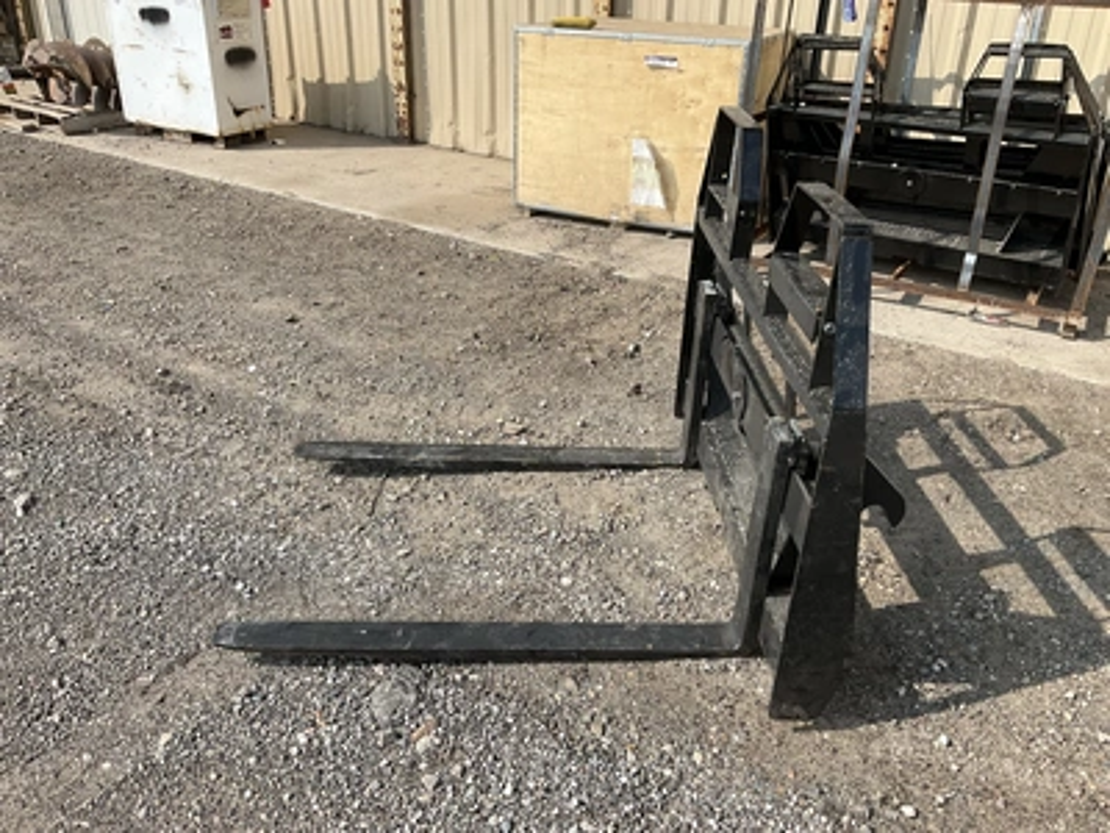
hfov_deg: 61.7
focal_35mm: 29
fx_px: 930
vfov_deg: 48.2
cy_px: 416
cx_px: 555
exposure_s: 1/1377
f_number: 1.8
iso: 25
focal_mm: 3
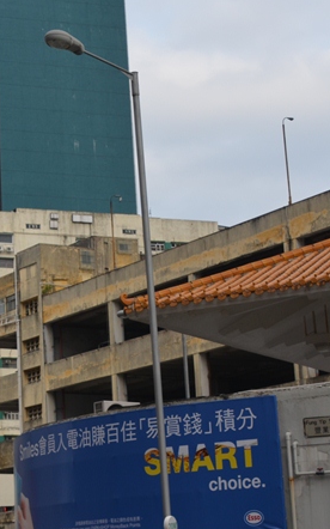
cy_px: 162
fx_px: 1426
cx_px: -98
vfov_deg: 20.9
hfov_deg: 12.8
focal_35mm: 99
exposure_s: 1/250
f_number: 8
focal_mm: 28
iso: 200
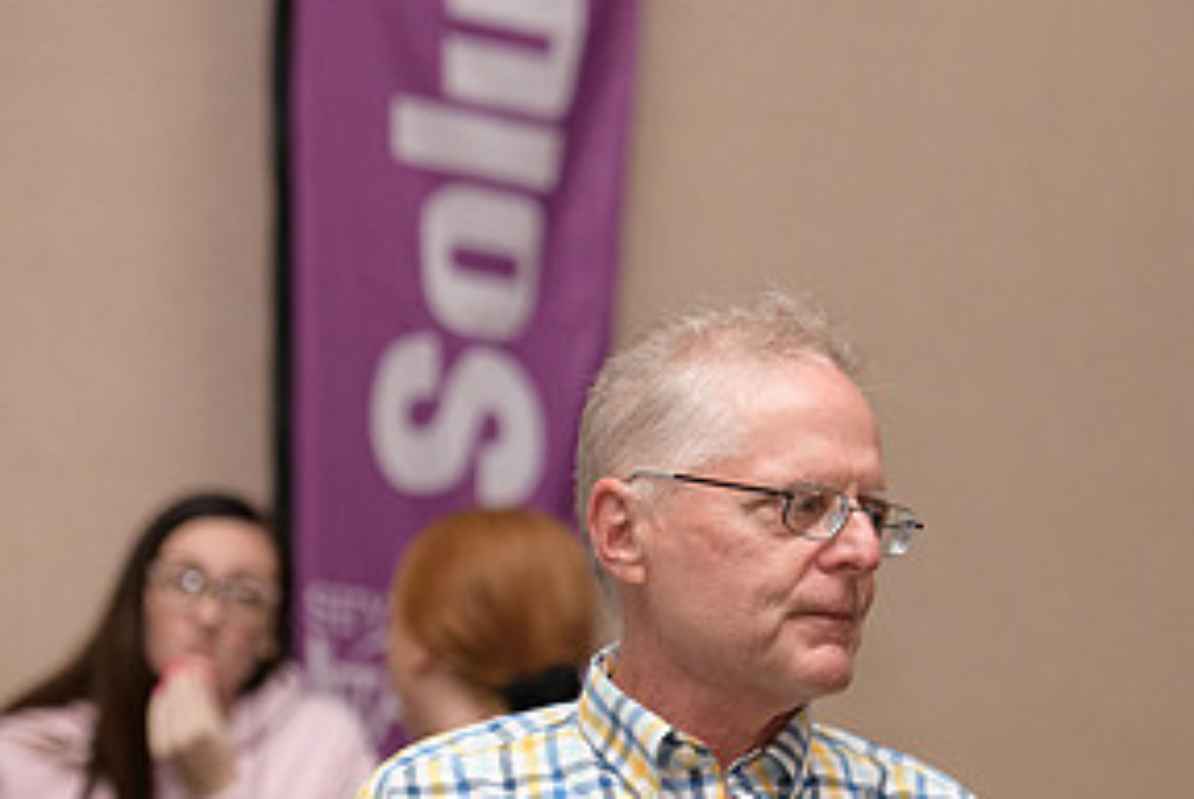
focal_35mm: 206
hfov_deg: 10.0
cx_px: 903
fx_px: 6839
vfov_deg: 6.7
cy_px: 743
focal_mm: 102
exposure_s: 1/250
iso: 1250
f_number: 3.5
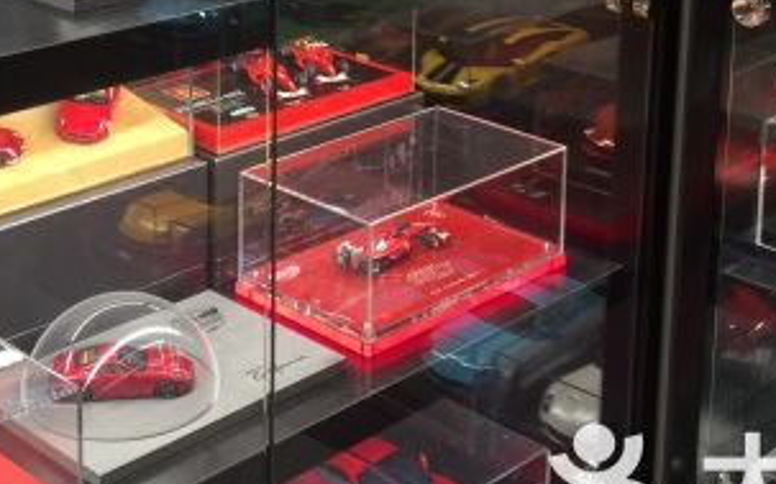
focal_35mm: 71
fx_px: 1501
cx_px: 295
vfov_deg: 17.7
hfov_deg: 28.9
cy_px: -55
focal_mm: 4.15
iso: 80
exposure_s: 1/33
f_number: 2.2
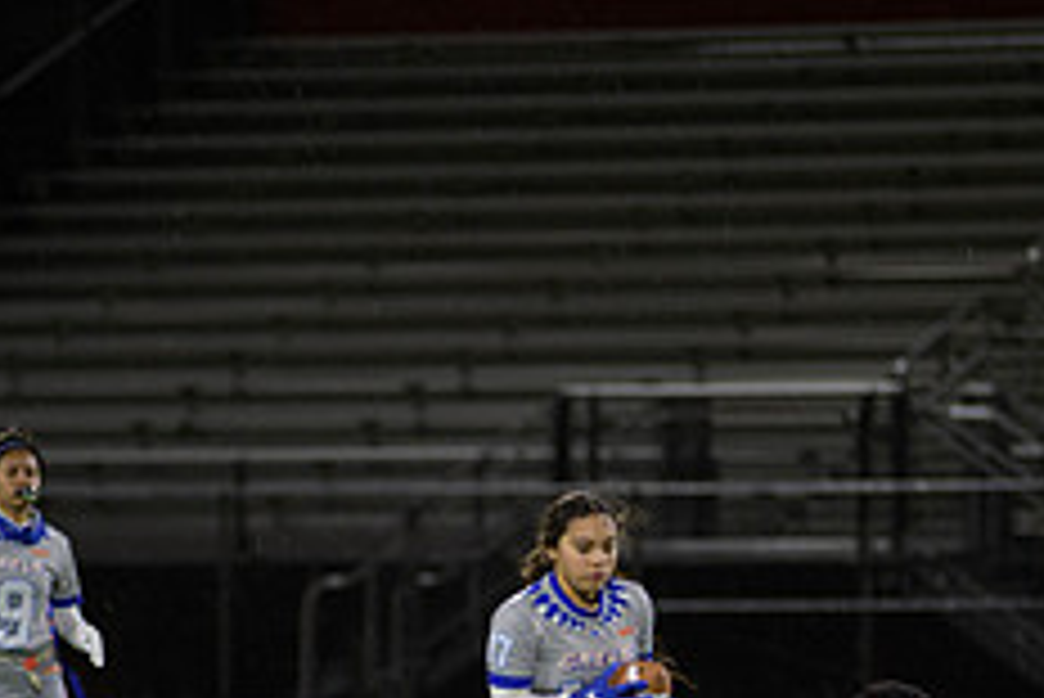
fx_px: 14479
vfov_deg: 2.8
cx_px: 418
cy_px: 723
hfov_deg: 4.1
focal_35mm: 499
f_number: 2.8
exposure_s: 1/200
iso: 900
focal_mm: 200
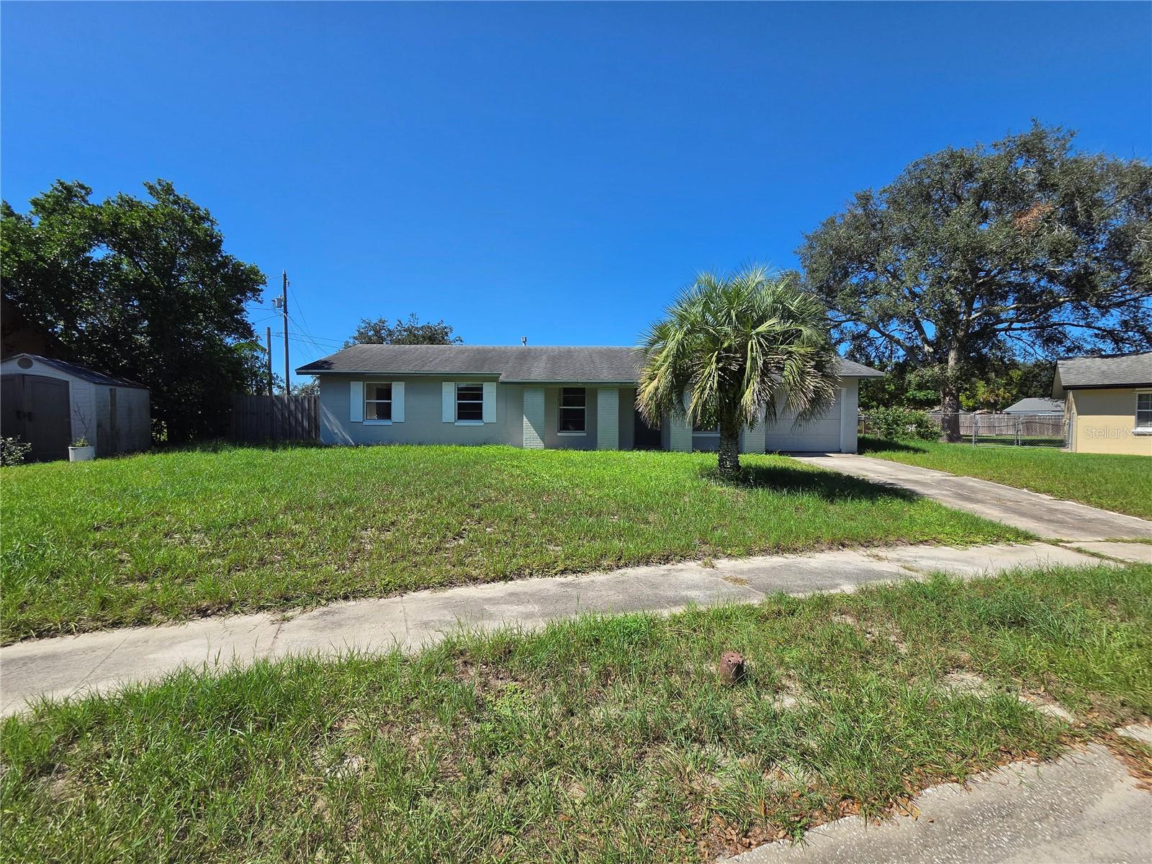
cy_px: 432
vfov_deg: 89.9
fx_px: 433
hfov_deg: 106.2
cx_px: 576
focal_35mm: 13
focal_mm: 2.2
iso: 100
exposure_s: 1/3075
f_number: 2.2
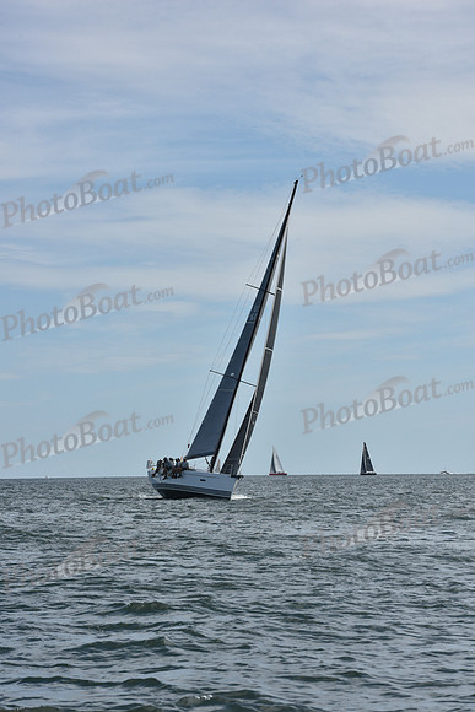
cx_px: 238
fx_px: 2294
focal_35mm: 116
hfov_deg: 11.8
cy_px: 356
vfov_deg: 17.6
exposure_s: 1/1000
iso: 320
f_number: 11
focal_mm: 116
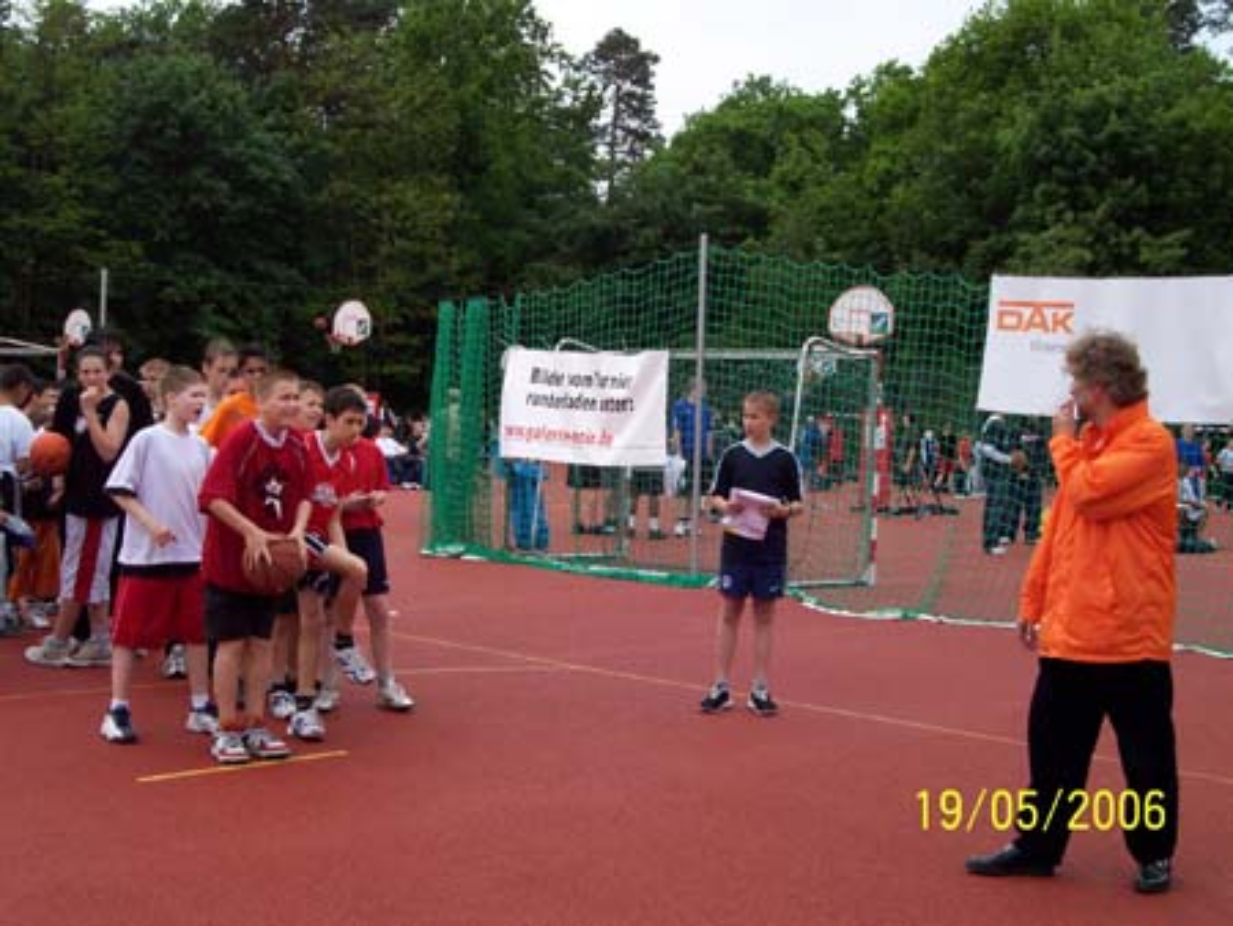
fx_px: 1818
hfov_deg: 37.5
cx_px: 616
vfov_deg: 28.6
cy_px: 463
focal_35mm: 51
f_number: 5.6
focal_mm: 10.7
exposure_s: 1/500
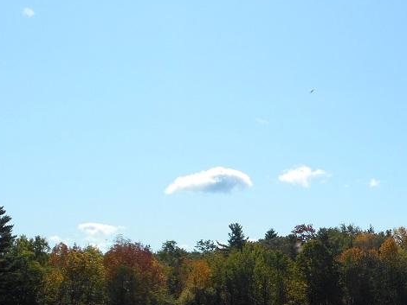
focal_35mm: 74
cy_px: 281
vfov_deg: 19.5
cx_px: 380
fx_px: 871
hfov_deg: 25.4
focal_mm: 6
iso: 80
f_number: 4.2
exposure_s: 1/800
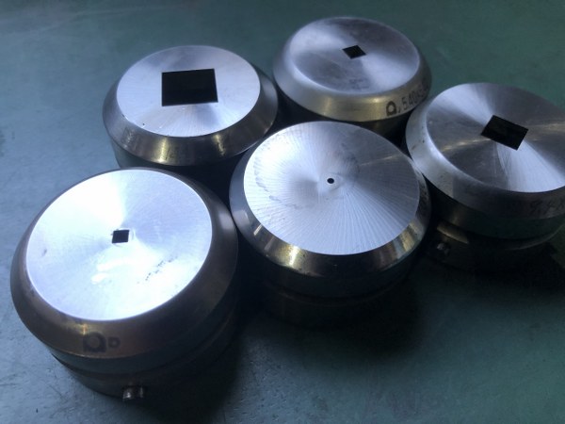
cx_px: 282
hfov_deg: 63.4
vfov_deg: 49.7
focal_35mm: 28
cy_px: 212
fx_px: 457
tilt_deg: -53.2
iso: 32
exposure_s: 1/30
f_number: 1.8
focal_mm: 3.99
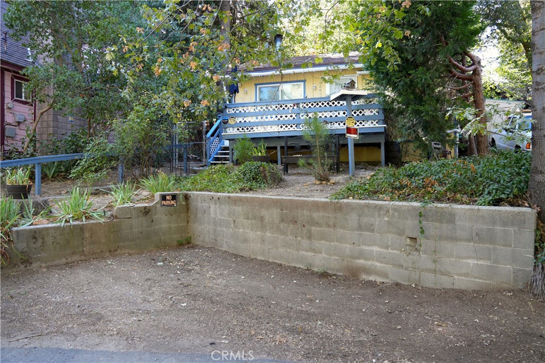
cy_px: 182
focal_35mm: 26
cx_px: 272
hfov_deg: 70.4
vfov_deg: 50.4
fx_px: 386
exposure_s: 1/60
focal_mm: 17
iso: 100
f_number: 3.2
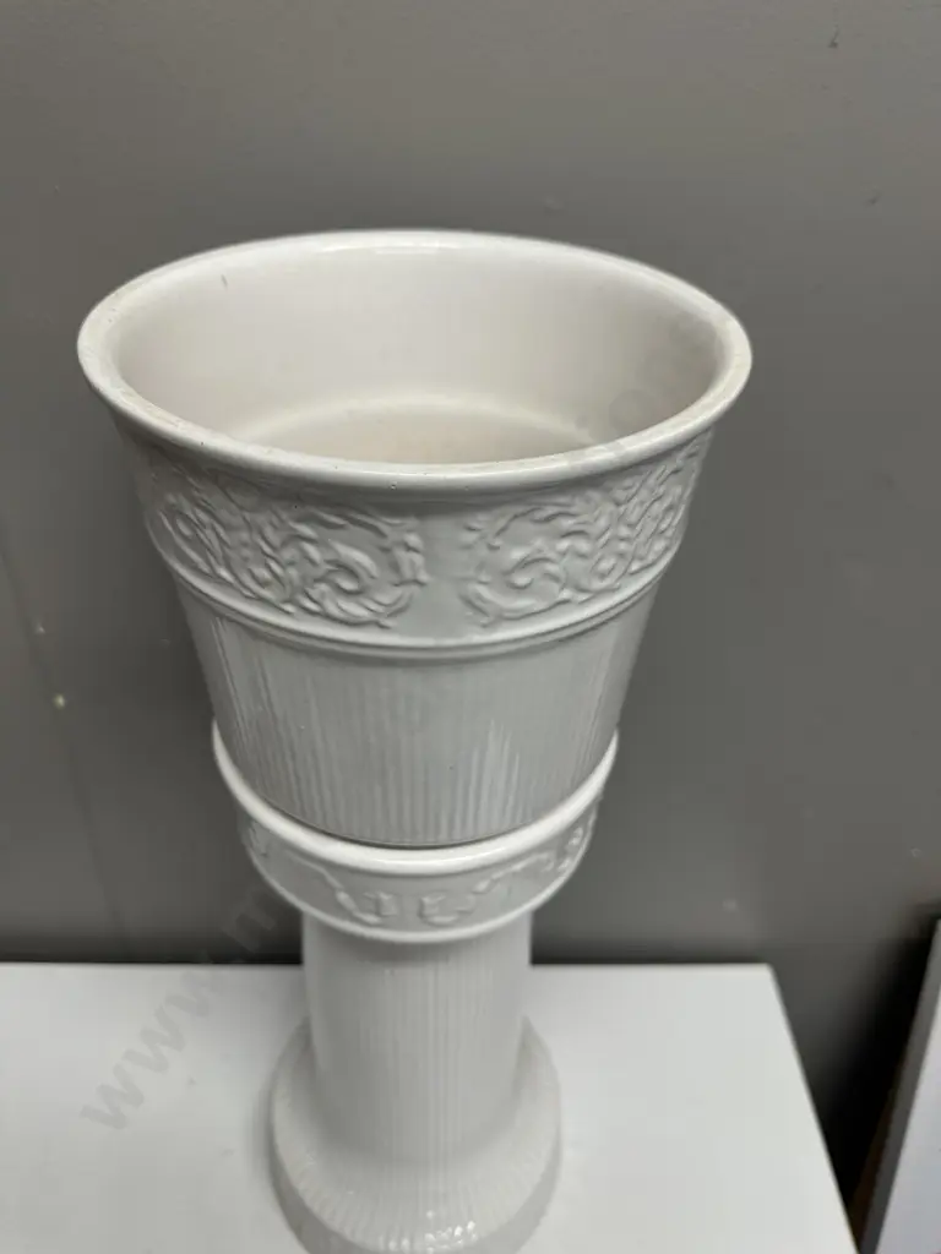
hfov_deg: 56.8
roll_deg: -2.5
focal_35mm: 24
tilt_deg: -37.6
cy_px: 627
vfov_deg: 71.6
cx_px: 470
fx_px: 870
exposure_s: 1/100
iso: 80
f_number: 1.78
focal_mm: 6.86
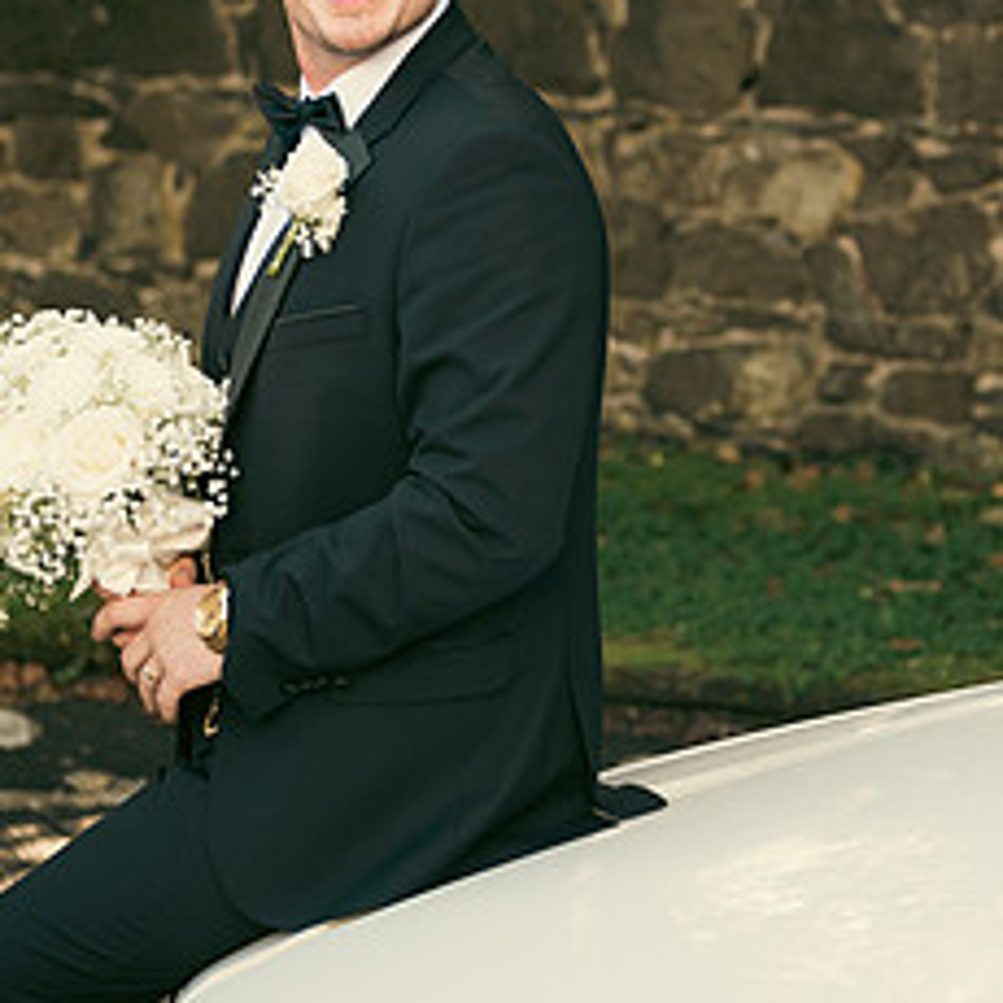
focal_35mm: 150
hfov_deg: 11.6
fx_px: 4917
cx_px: 776
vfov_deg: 11.6
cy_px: 225
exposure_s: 1/200
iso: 160
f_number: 3.5
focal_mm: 70
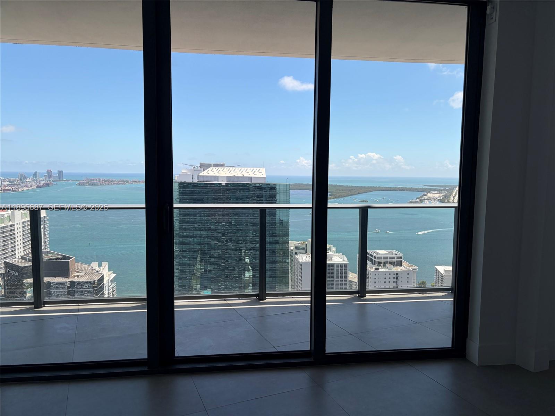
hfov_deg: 67.3
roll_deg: -1.1
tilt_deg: -5.9
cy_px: 208
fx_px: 417
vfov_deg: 53.1
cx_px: 278
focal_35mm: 26
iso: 50
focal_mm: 5.96
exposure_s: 1/2451
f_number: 1.6
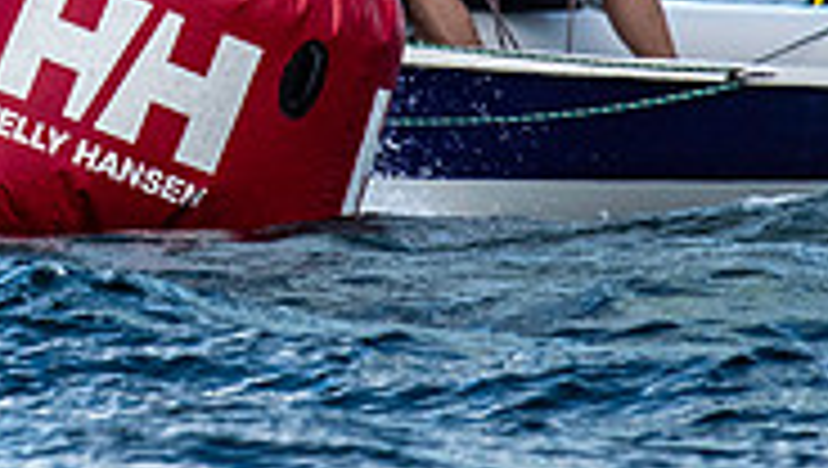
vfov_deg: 0.7
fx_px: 37829
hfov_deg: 1.3
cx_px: -139
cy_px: -259
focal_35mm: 1721
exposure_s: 1/4000
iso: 500
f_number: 5
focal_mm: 300
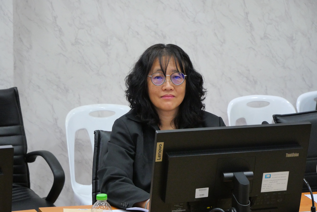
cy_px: 106
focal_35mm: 124
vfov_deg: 11.1
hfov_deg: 16.5
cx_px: 158
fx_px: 1093
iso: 3200
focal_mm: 60
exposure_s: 1/40
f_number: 5.6
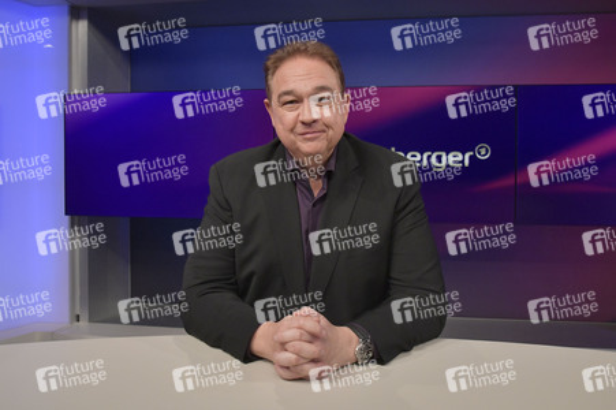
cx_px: 308
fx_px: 462
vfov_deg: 47.9
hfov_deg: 67.4
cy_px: 205
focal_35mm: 27
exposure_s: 1/200
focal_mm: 27
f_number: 6.3
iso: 2500
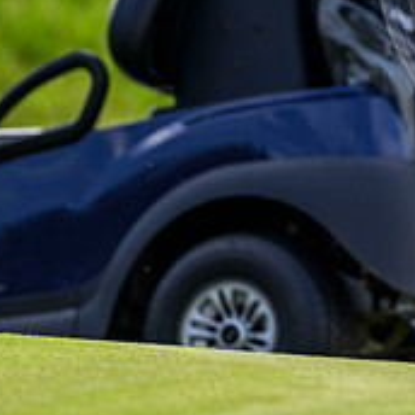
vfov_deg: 1.3
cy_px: -54
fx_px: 17823
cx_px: 726
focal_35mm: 1314
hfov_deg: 1.3
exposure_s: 1/2000
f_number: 4
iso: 500
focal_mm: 400
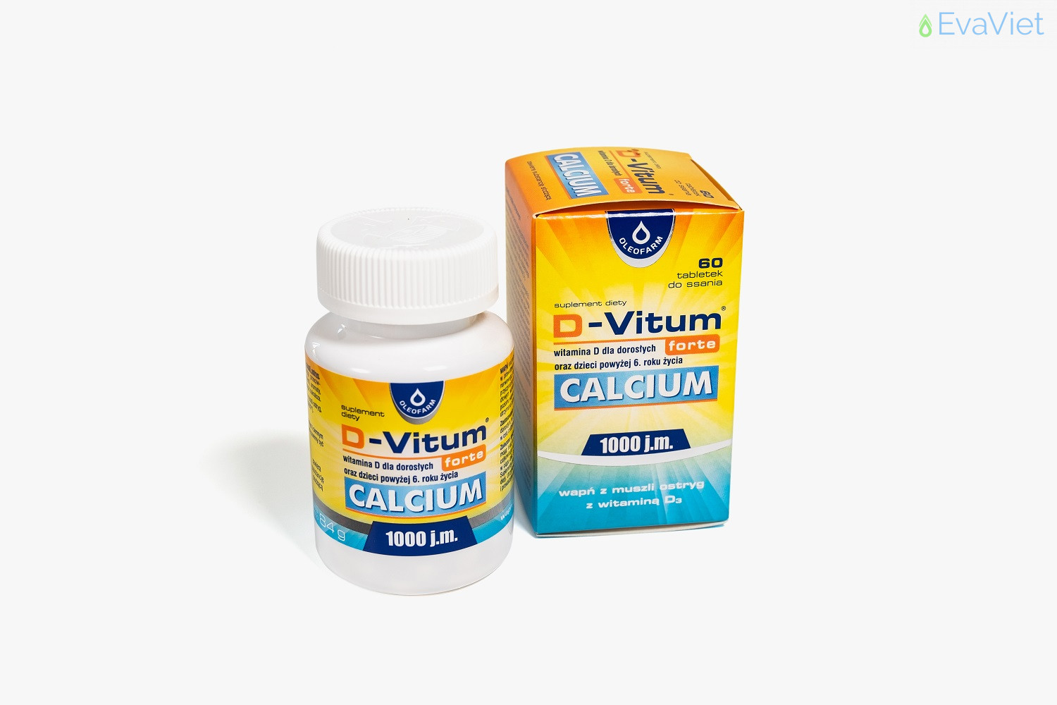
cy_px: 352
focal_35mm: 46
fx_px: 1351
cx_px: 528
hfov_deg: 42.7
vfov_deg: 29.2
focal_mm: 30.5
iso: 200
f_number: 5.6
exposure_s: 1/50
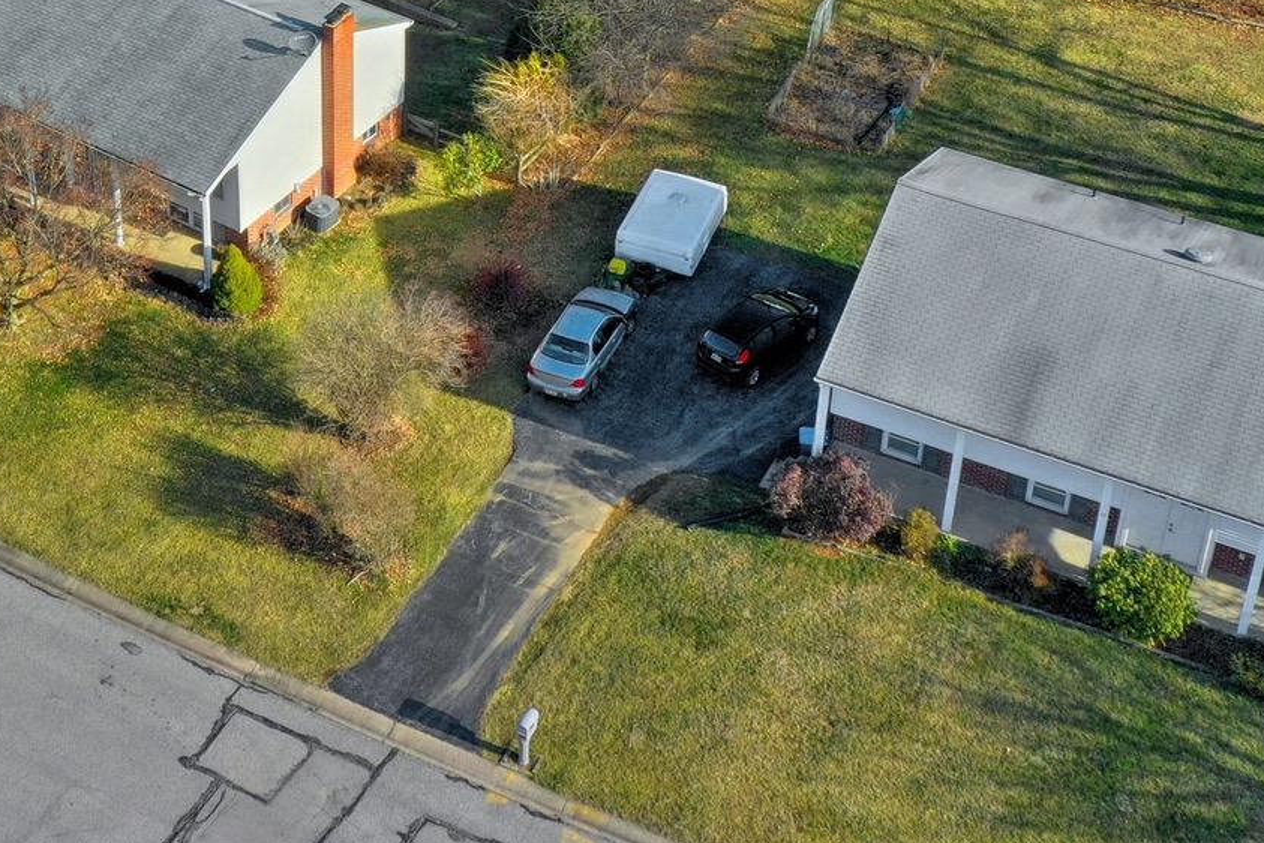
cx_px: 291
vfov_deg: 19.2
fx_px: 2387
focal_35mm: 68
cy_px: -72
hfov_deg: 29.1
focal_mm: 10.3
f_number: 6.3
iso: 100
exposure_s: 1/500
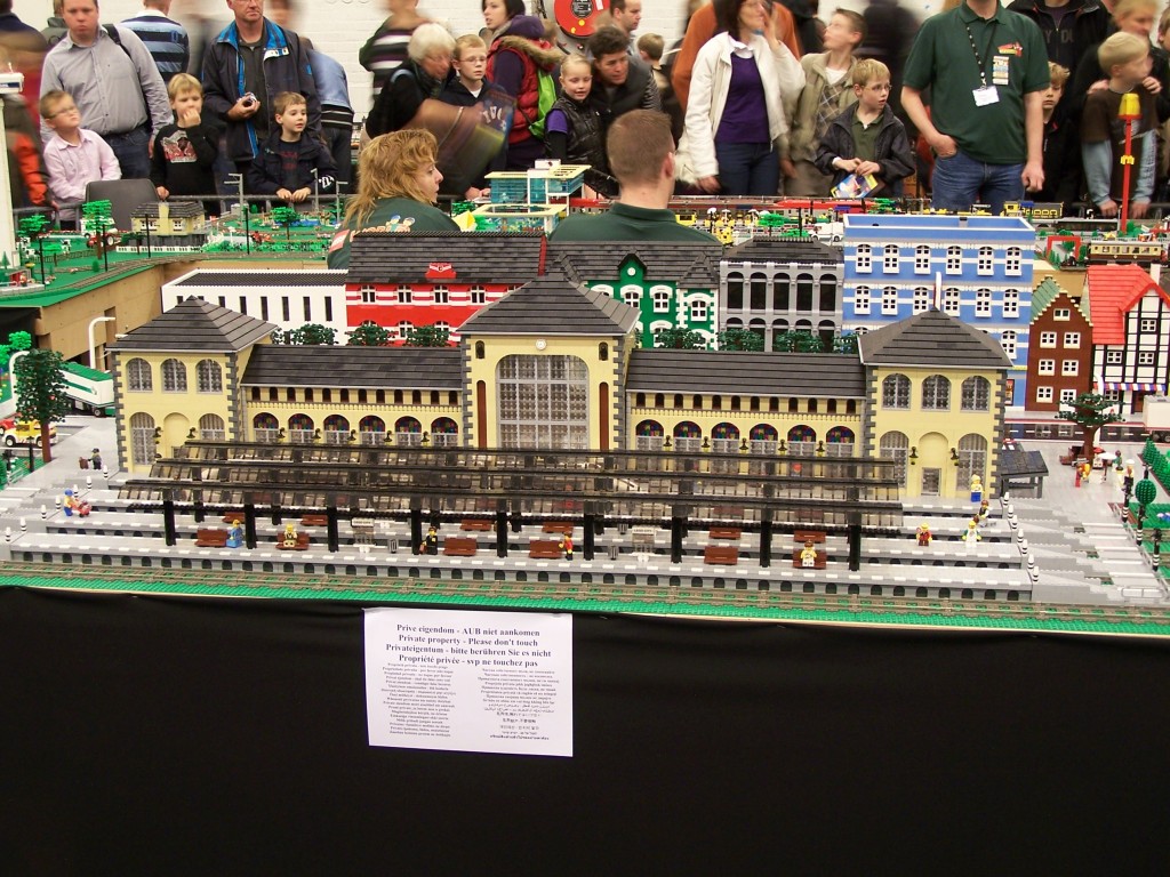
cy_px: 438
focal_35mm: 51
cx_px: 585
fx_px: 1724
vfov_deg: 28.6
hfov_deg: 37.5
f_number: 3
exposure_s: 1/2
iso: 80
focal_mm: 8.5
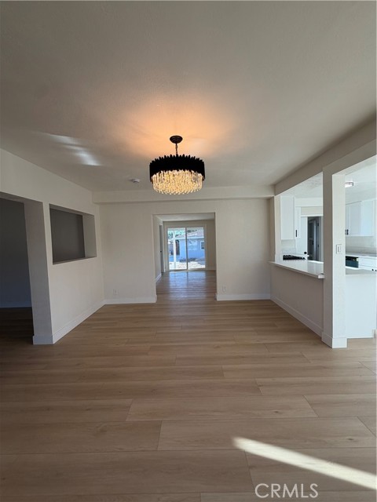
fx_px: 203
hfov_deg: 85.7
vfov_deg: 102.1
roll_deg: +2.3
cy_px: 251
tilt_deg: -3.1
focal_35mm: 14
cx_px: 188
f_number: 2.2
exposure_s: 1/120
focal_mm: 2.22
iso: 40
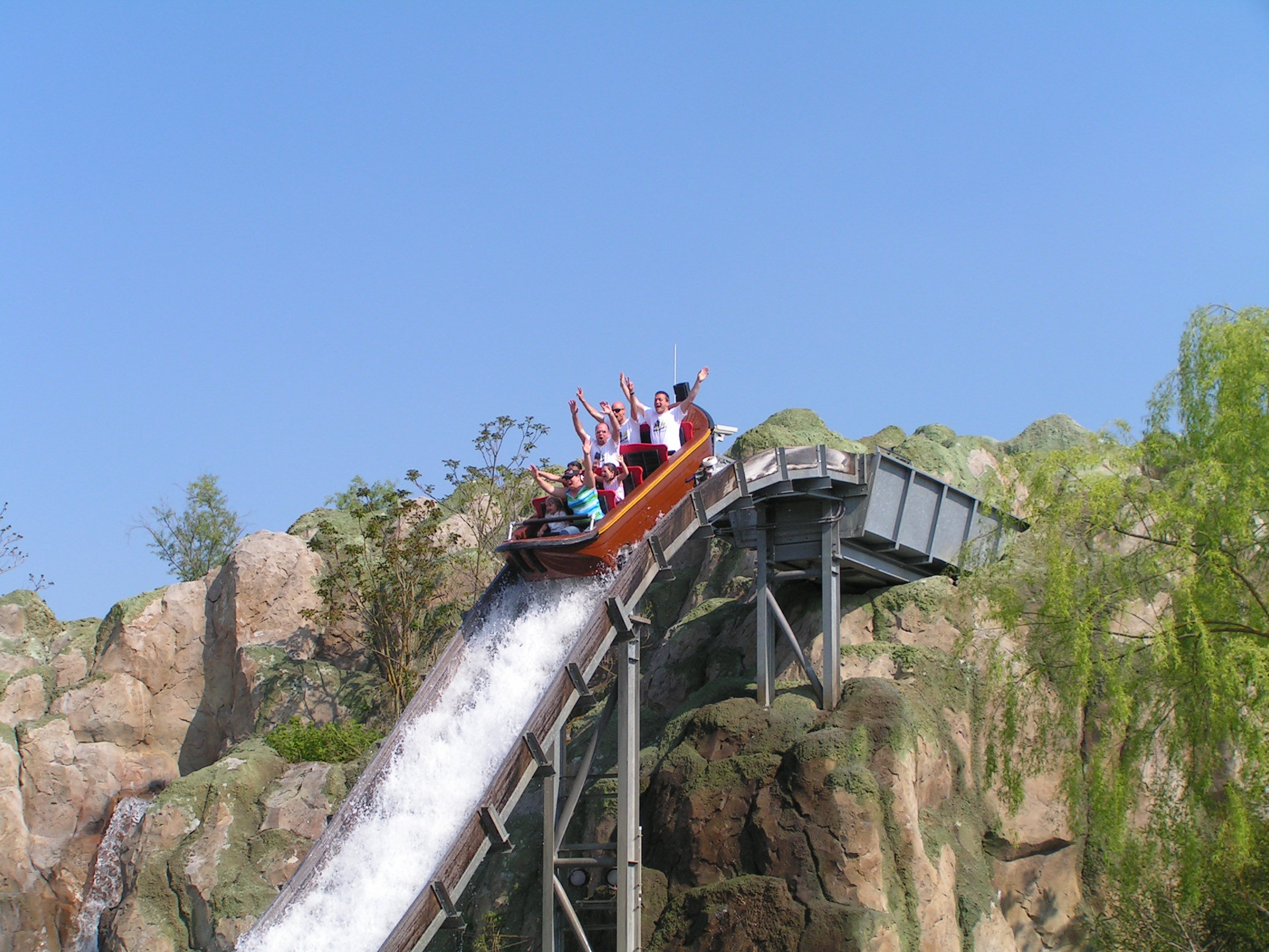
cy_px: 476
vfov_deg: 21.3
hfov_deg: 28.2
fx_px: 2529
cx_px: 634
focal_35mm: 69
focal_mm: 11.5
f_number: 3.5
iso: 50
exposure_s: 1/800
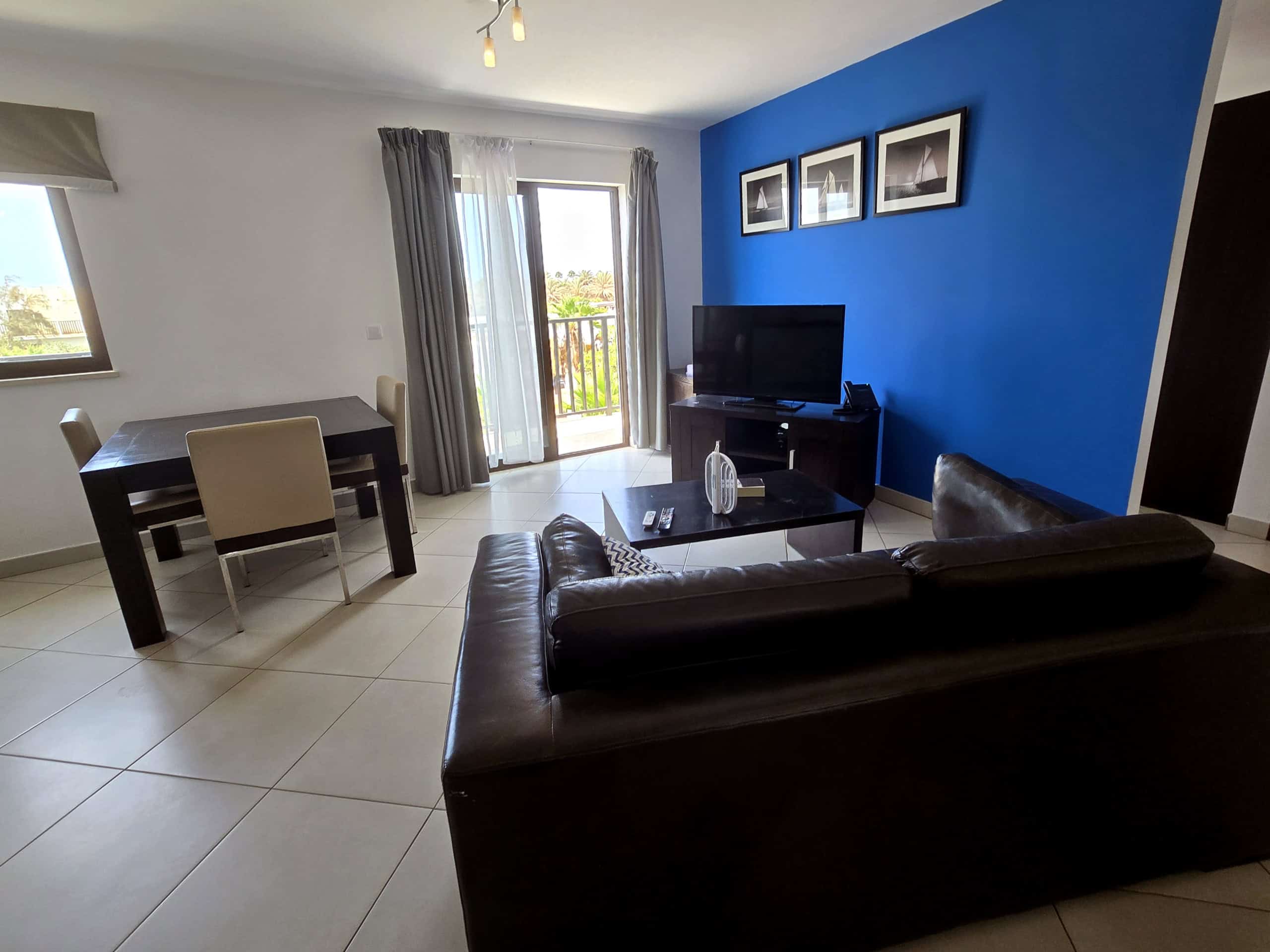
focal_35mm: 13
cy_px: 476
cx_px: 635
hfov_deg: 106.2
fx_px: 477
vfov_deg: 89.9
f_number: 2.2
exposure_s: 1/90
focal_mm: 2.2
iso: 64
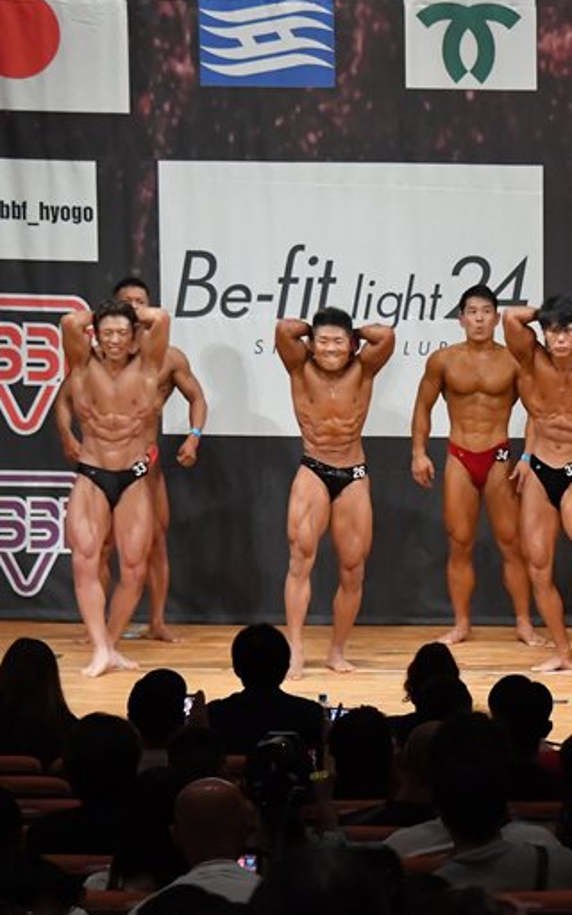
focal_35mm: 208
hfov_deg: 6.3
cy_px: 458
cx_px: 607
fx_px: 5188
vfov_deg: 10.1
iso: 8000
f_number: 5.6
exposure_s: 1/400
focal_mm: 90
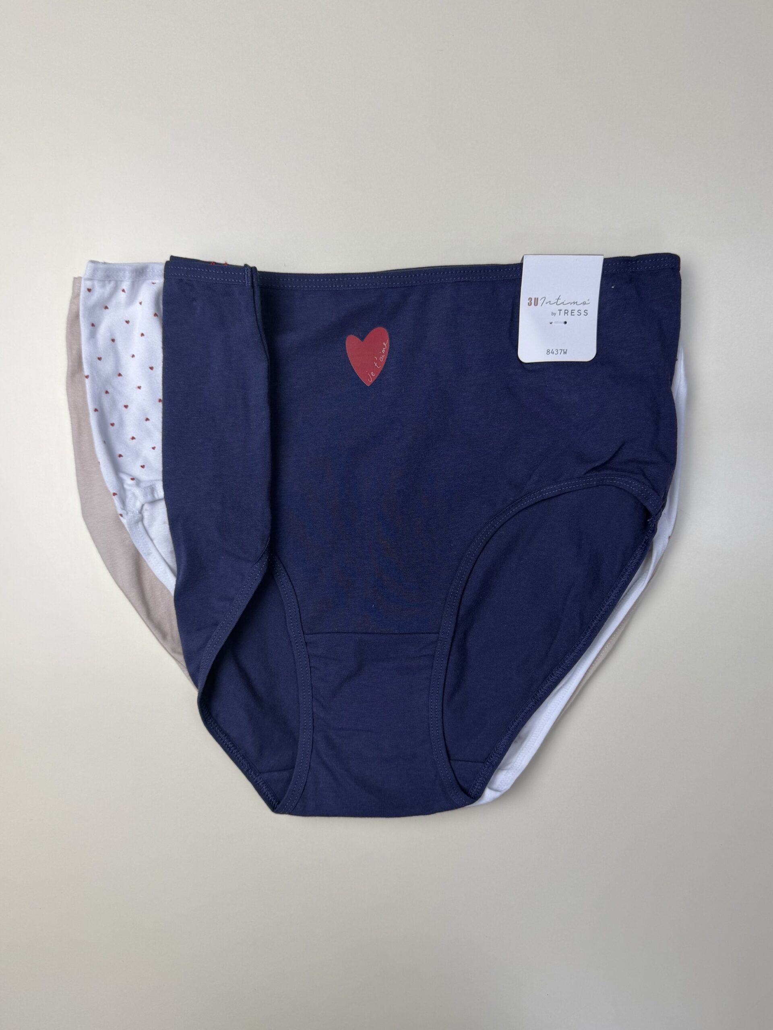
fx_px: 715
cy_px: 515
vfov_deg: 71.6
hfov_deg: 56.8
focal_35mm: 24
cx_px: 386
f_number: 1.78
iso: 80
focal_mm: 6.76
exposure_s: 1/272
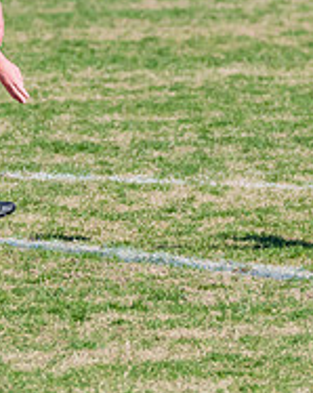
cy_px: 30
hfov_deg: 1.3
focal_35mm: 1222
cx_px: 59
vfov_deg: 1.6
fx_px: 14185
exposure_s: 1/1600
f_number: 10
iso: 800
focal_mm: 350
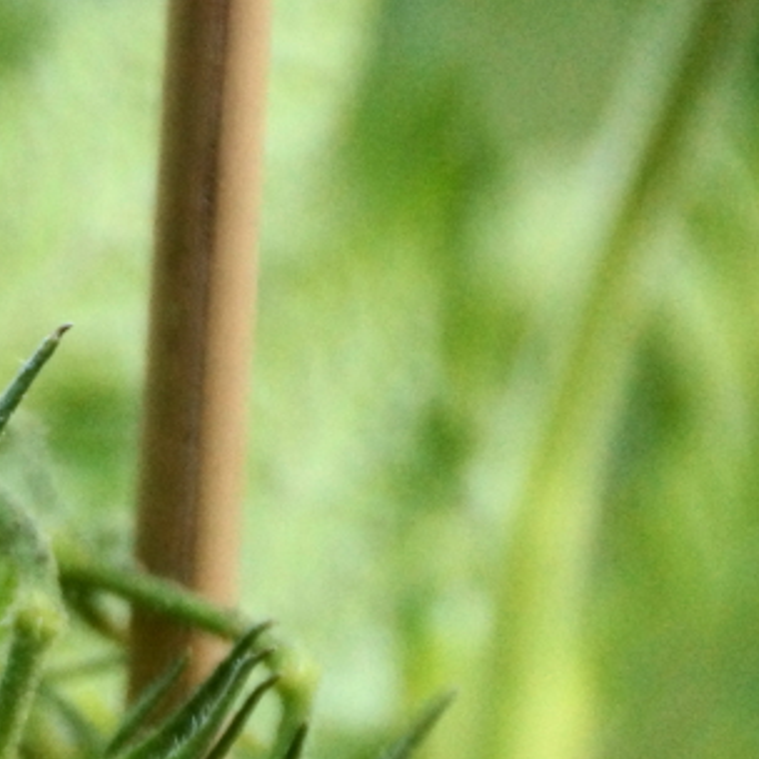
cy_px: 811
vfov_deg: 1.7
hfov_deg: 1.7
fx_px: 25973
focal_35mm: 1047
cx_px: -367
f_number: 6.3
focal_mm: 250
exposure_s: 1/320
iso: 1600
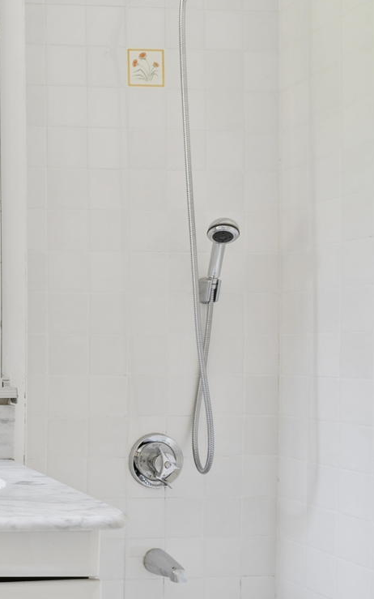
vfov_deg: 44.2
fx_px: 734
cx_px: -198
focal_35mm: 45
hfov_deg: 22.8
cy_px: 353
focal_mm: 17
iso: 100
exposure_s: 2
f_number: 8
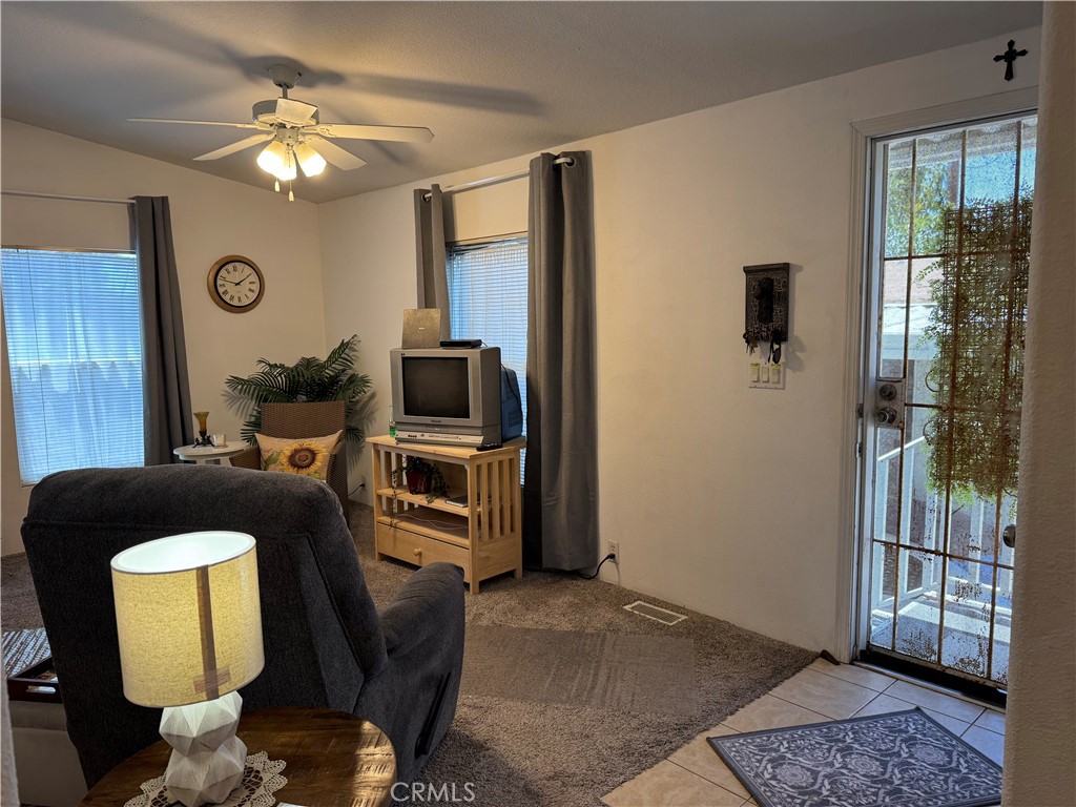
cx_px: 538
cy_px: 404
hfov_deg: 71.6
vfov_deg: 56.8
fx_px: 746
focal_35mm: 24
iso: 100
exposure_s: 1/120
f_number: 1.78
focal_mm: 6.76
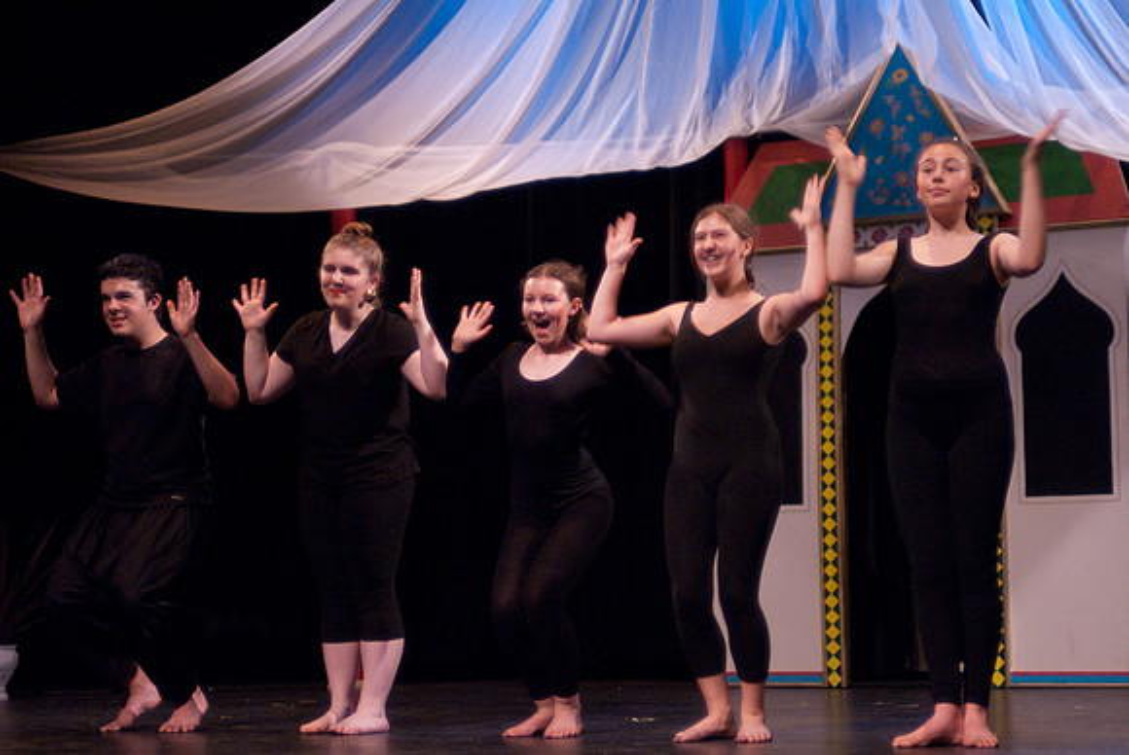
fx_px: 2731
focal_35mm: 87
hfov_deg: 23.4
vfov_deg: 15.7
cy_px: 378
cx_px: 564
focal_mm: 58
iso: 1250
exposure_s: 1/60
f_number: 2.8
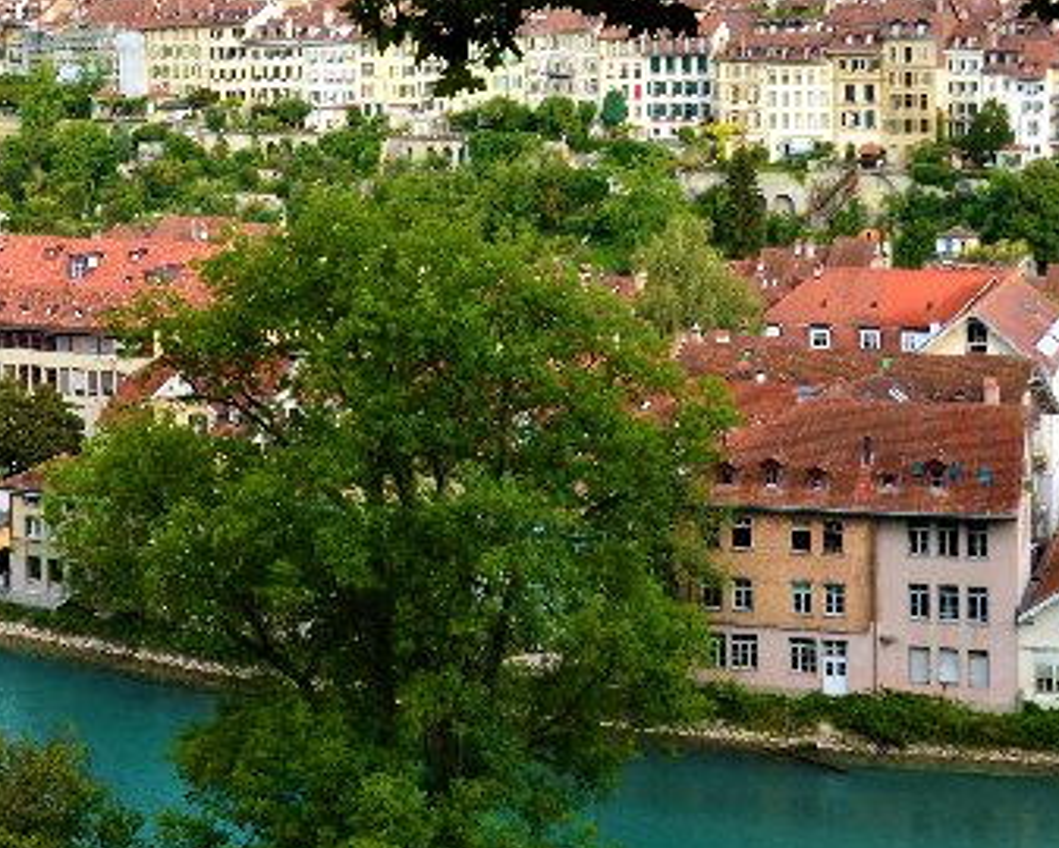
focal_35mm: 80
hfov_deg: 23.6
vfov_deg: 19.0
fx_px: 2509
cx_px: 295
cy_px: 138
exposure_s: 1/80
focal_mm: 24
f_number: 8
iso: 400
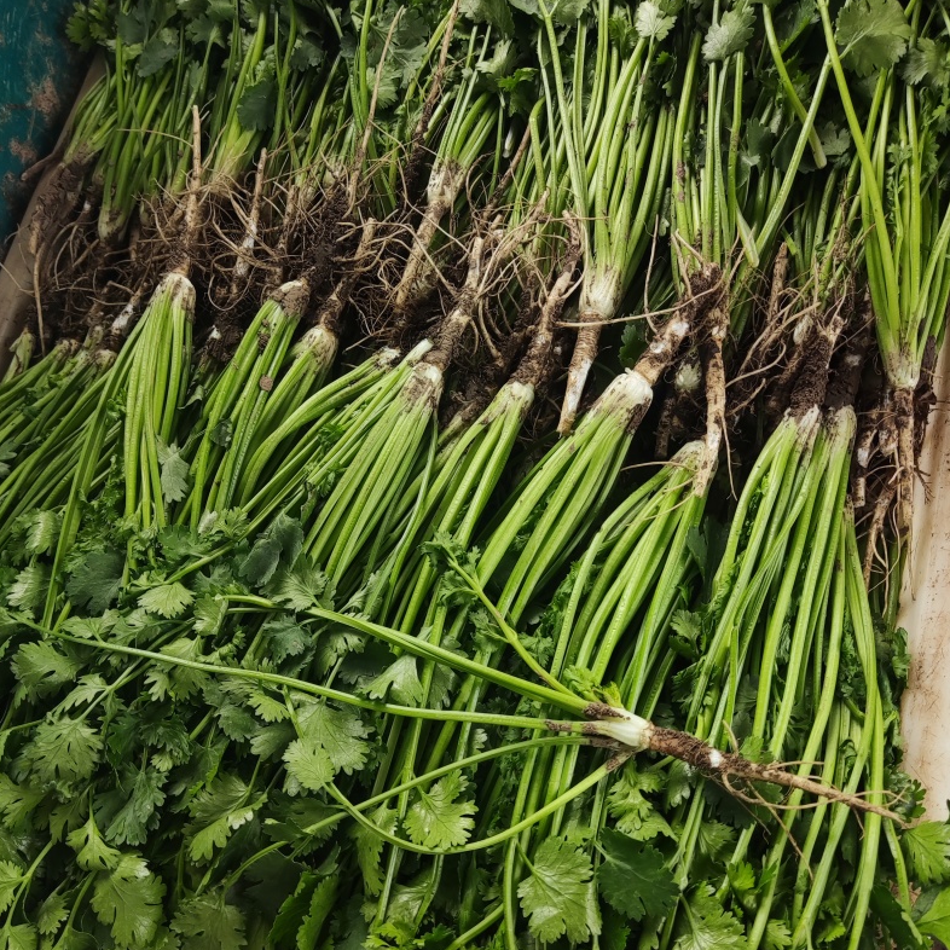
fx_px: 931
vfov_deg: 53.6
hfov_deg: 54.0
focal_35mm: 30
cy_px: 575
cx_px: 476
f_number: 1.79
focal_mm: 4.71
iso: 51
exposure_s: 1/100
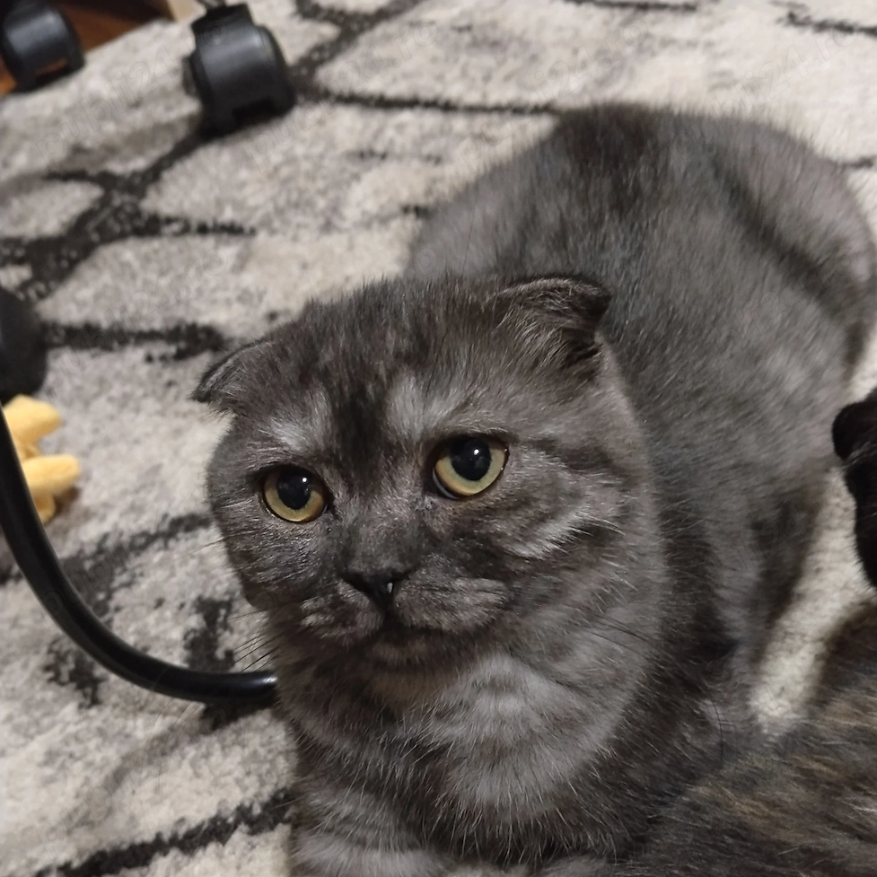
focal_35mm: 35
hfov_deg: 47.2
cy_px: 597
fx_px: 1003
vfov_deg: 46.4
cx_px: 446
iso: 400
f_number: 1.8
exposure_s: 1/20
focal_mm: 4.22
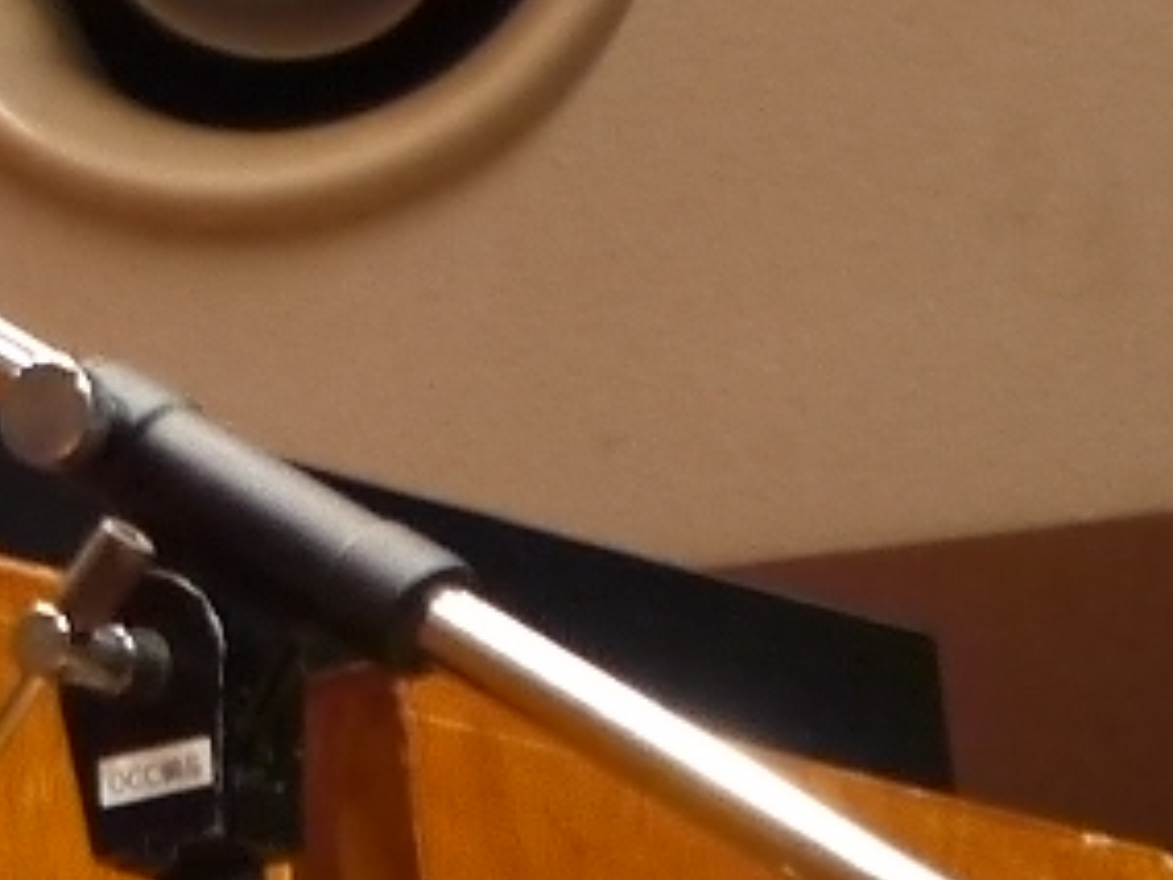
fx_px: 13690
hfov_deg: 4.7
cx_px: -2263
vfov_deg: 3.7
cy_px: -632
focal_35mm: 404
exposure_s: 1/60
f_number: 4.8
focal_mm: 28
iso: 1000
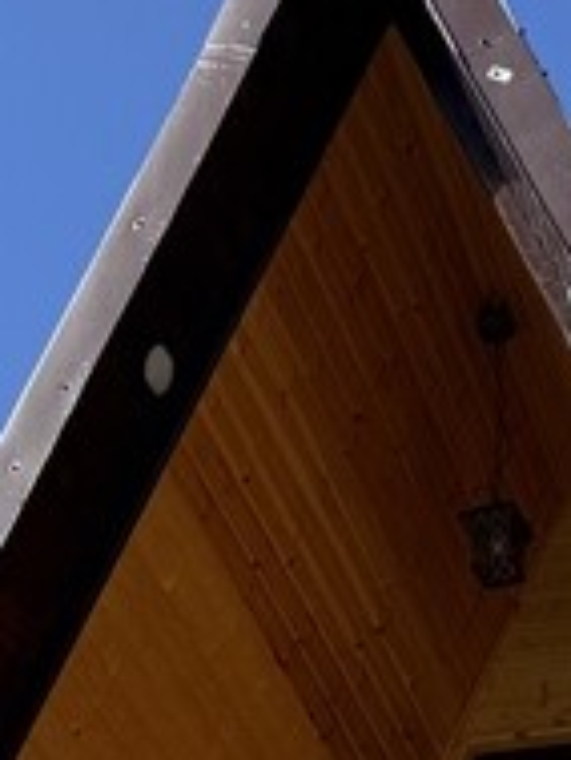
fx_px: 2856
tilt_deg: +15.9
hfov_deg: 11.1
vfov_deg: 12.7
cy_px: 1641
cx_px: 804
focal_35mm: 130
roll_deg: +0.2
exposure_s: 1/2252
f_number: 1.78
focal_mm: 6.76
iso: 80
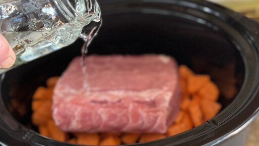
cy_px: 84
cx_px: 109
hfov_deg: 43.6
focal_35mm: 47
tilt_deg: -46.4
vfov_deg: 25.4
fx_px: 323
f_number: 1.6
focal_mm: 5.1
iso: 320
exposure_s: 1/60
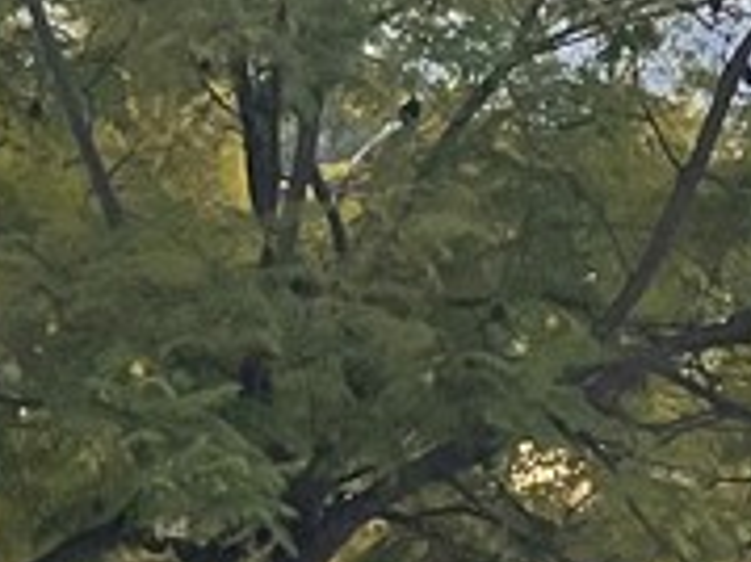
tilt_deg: +2.1
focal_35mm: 440
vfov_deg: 3.4
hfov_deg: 4.5
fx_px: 9539
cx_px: 4
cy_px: 356
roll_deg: -0.6
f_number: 2.8
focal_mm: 9
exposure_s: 1/131
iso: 32
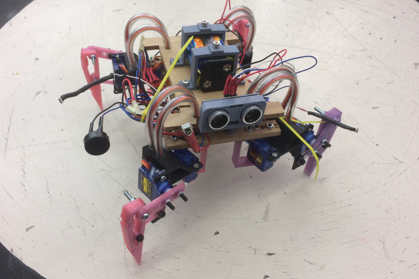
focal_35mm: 31
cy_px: 131
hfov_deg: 60.3
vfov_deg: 42.3
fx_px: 361
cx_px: 212
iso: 50
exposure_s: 1/50
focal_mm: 4.15
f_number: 2.2
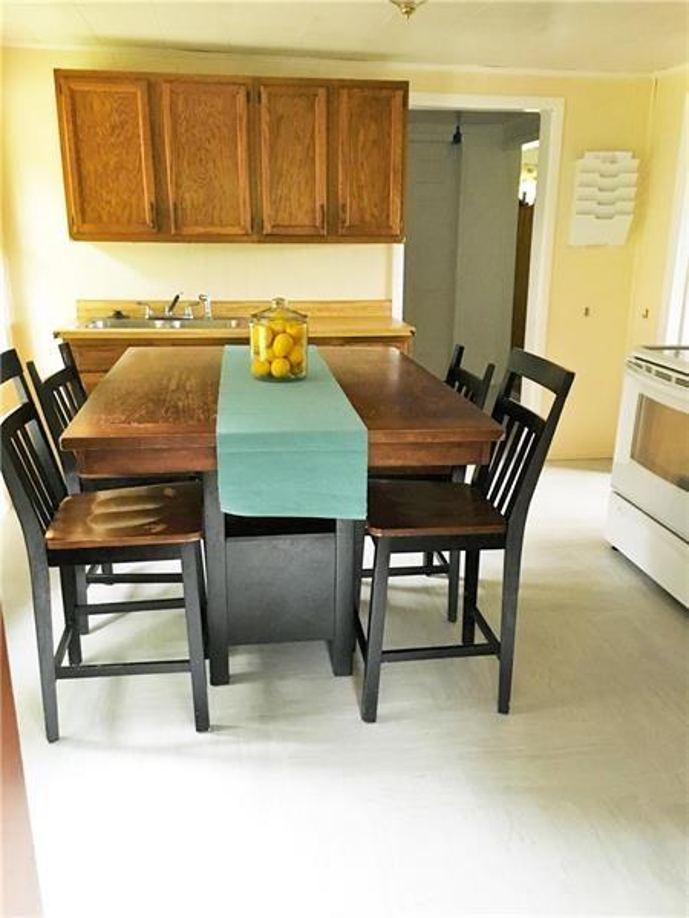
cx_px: 344
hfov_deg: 48.2
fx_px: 770
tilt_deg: -15.2
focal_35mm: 29
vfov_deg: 61.7
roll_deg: +0.2
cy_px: 459
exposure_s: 1/15
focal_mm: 4.15
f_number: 2.2
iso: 200
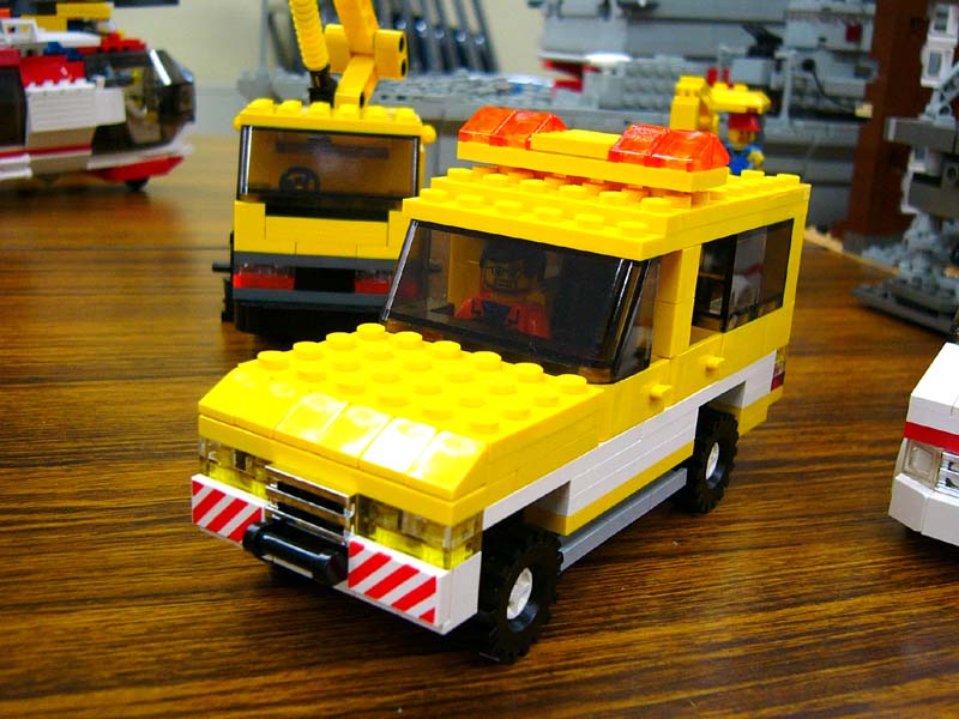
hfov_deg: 52.6
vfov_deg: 40.7
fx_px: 970
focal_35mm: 35
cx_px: 480
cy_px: 360
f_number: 2.8
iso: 100
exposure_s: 1/60
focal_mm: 5.8
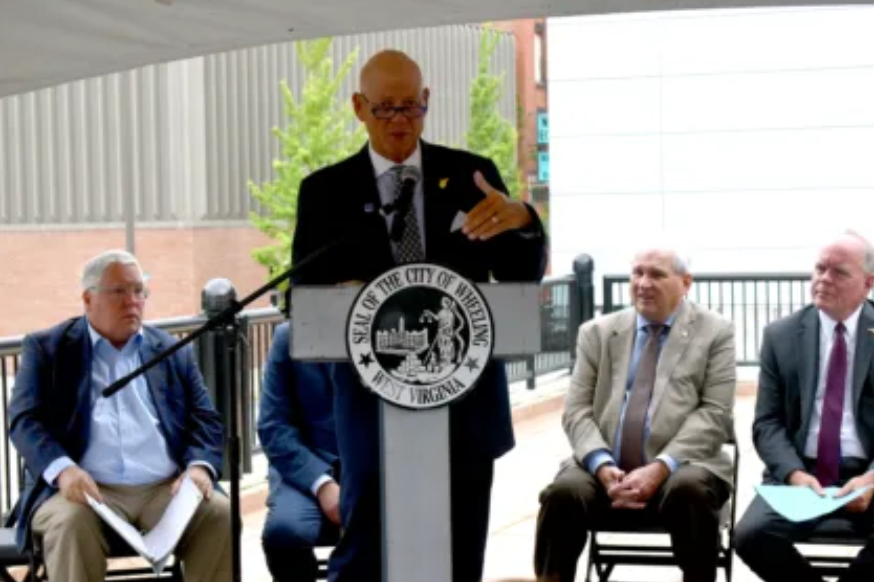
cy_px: 291
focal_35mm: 81
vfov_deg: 16.9
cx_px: 463
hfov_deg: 25.1
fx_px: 1966
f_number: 5.6
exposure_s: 1/250
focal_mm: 50
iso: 360
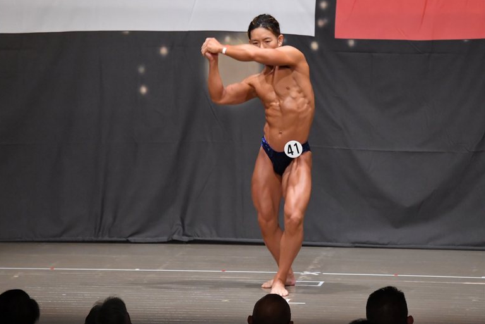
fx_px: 3260
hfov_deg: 8.5
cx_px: 241
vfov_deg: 5.7
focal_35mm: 242
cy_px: 161
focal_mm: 160
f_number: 5.6
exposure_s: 1/400
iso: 6400
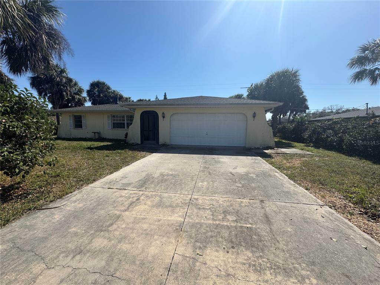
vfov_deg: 85.7
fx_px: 154
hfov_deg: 102.1
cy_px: 142
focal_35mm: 14
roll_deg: -1.2
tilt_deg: -5.0
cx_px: 190
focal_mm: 2.22
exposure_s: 1/2674
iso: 50
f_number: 2.2
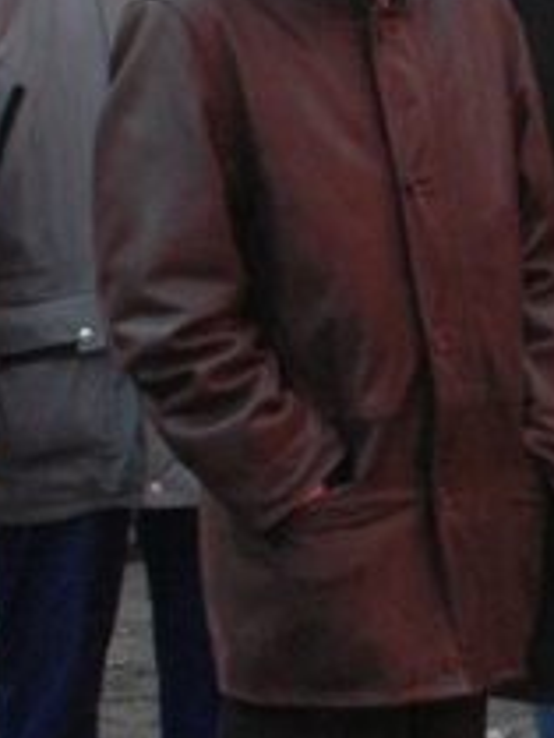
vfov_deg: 10.0
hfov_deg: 7.2
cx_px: 1083
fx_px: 4221
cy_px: 277
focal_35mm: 198
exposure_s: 1/125
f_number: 8
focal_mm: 28
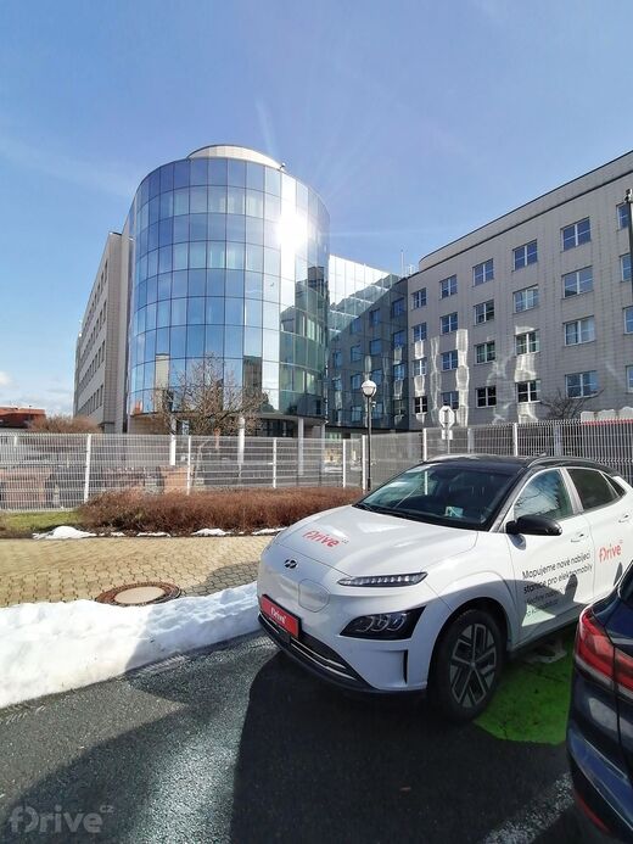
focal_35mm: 17
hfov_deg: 74.7
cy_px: 422
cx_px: 316
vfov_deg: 91.0
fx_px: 414
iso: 50
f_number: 2.4
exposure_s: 1/1443
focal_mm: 1.78
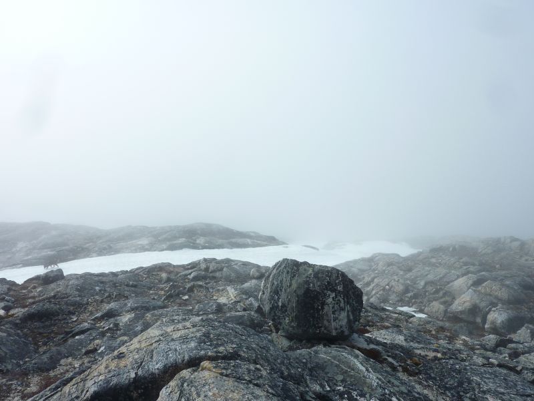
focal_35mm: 25
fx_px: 386
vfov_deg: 54.9
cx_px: 267
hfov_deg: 69.4
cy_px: 200
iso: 80
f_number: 5.6
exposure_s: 1/640
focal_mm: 4.1
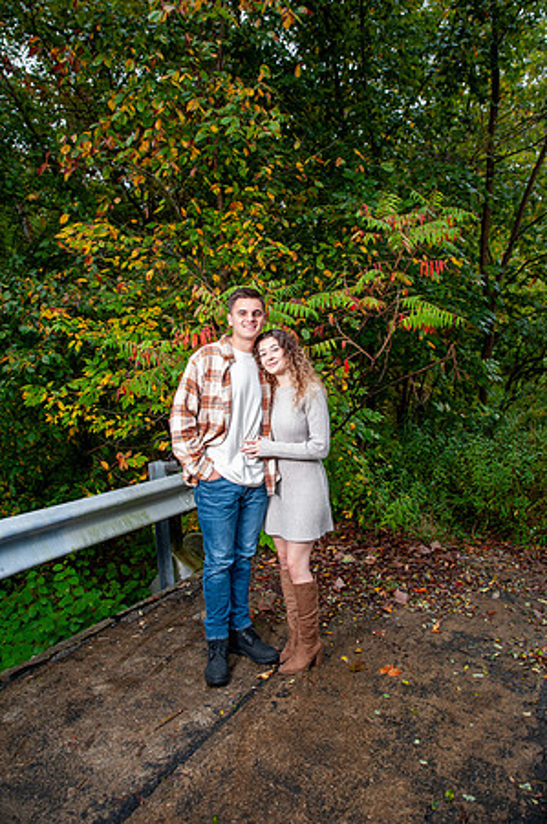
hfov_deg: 53.0
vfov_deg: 73.8
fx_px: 548
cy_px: 412
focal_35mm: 24
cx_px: 274
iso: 400
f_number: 5
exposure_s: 1/160
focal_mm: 24
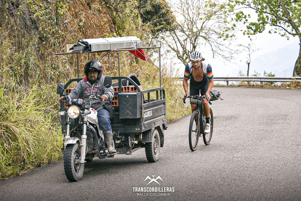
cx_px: 154
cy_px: 97
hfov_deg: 22.6
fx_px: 752
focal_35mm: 90
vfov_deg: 15.2
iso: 800
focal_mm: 86
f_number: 5.6
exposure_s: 1/1600
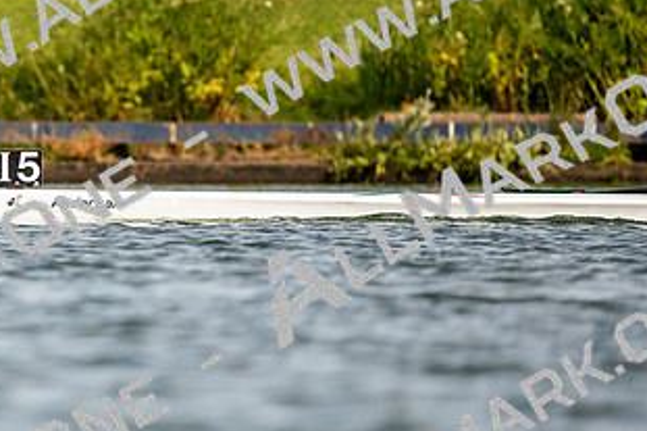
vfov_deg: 1.2
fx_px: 20117
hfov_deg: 1.8
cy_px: 151
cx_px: 89
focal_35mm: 1120
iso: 250
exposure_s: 1/2000
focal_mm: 600
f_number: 6.3
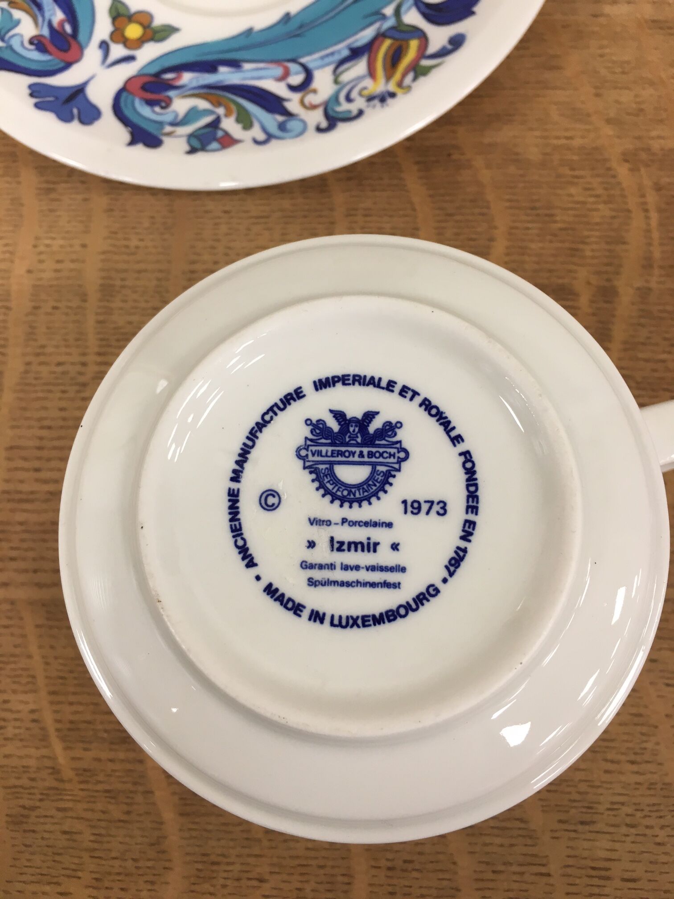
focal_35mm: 29
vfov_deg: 61.7
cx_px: 337
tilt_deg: -76.9
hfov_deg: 48.2
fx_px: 753
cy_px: 450
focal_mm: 4.15
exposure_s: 1/33
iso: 80
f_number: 2.2
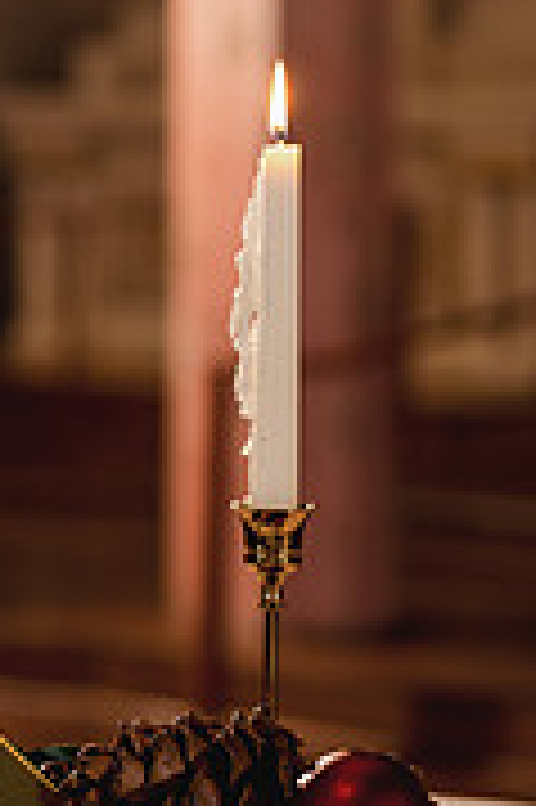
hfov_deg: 10.8
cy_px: 194
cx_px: 167
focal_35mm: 126
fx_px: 2819
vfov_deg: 16.2
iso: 400
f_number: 2.5
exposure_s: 1/60
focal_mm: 50
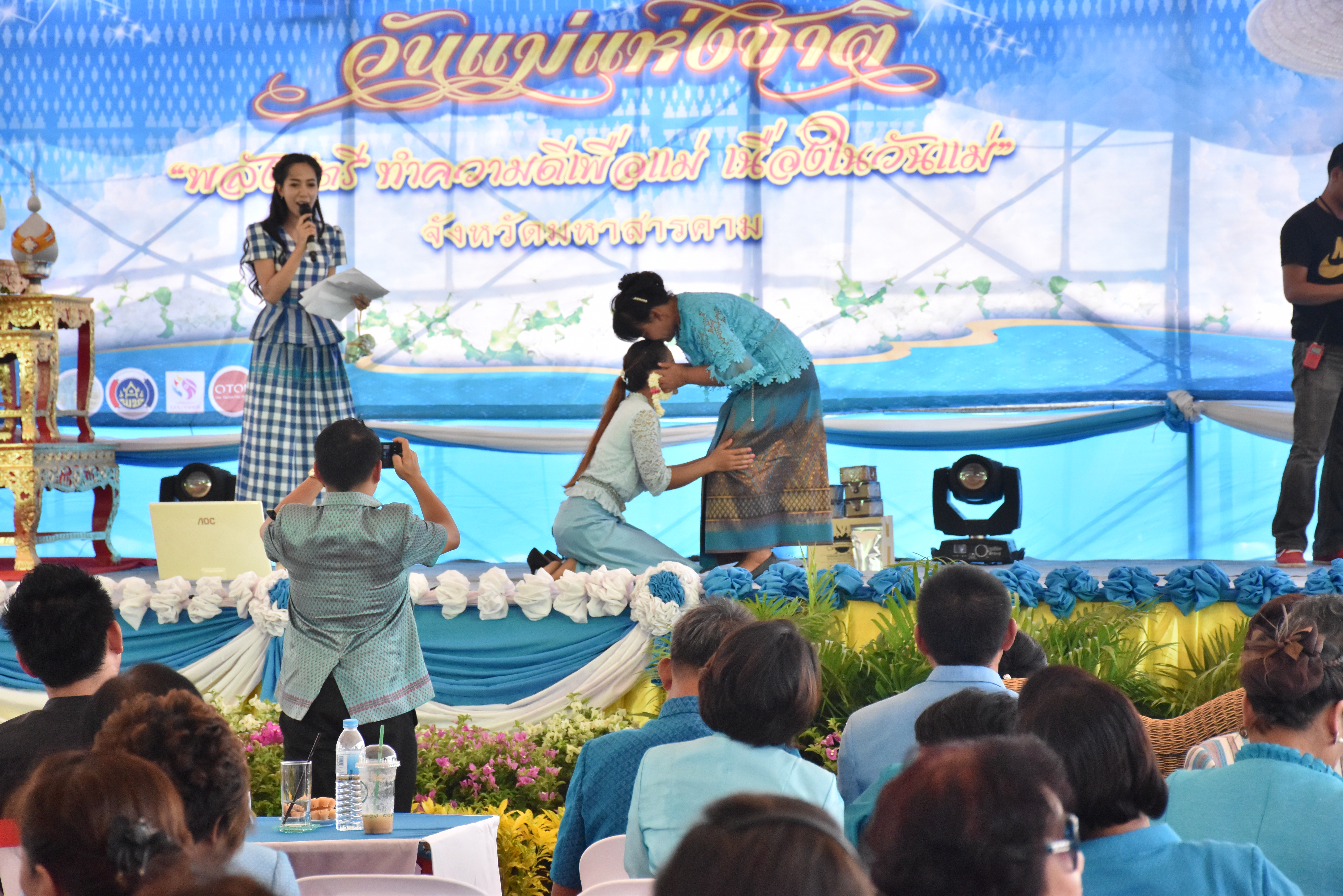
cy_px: 448
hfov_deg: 17.1
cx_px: 672
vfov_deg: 11.4
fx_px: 4476
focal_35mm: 120
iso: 2000
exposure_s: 1/1250
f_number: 7.1
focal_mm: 80
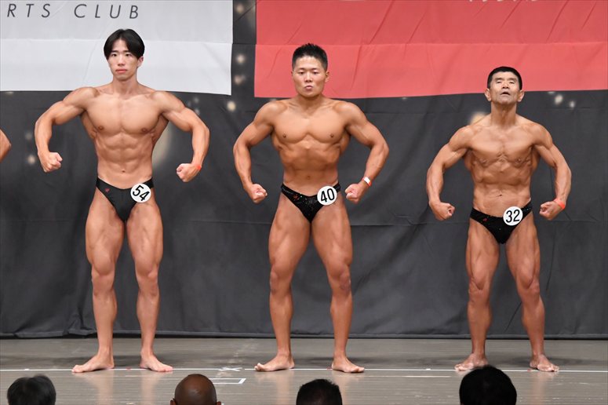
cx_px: 304
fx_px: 3663
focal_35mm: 217
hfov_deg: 9.5
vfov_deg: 6.3
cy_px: 202
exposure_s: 1/400
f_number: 5.6
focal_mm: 145
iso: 6400
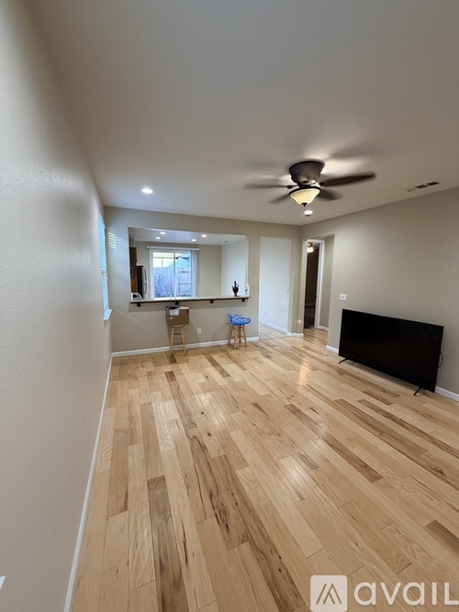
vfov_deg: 102.1
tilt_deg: -7.2
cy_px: 306
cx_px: 230
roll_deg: -0.5
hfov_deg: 85.7
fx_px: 248
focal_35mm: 14
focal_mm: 2.22
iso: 250
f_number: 2.2
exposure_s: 1/60
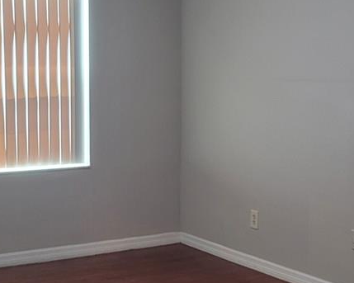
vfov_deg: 21.5
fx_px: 744
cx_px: 215
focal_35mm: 71
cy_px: 162
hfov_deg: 26.7
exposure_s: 1/40
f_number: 1.8
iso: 250
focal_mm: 5.4
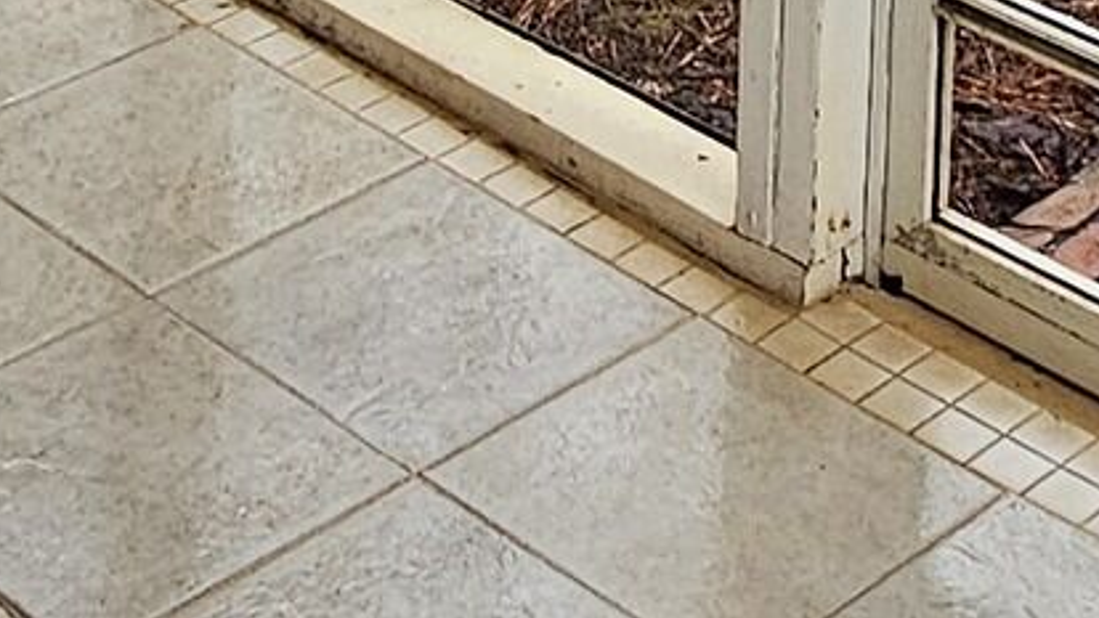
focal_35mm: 105
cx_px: 510
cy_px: -1119
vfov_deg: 9.5
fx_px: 3060
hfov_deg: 20.4
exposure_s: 1/60
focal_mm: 2.2
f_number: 2.2
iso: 64
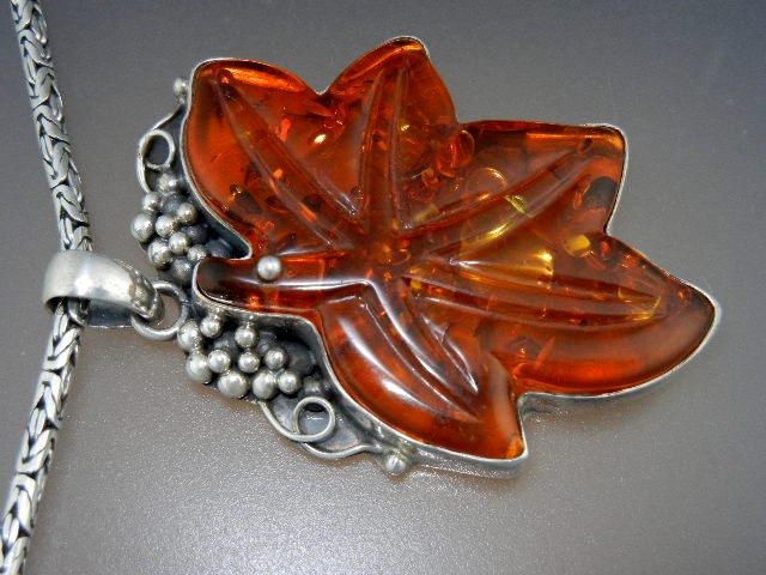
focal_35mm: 68
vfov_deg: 21.6
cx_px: 383
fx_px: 1505
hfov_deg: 28.6
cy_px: 288
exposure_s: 1/30
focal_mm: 12.2
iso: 358
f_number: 4.1
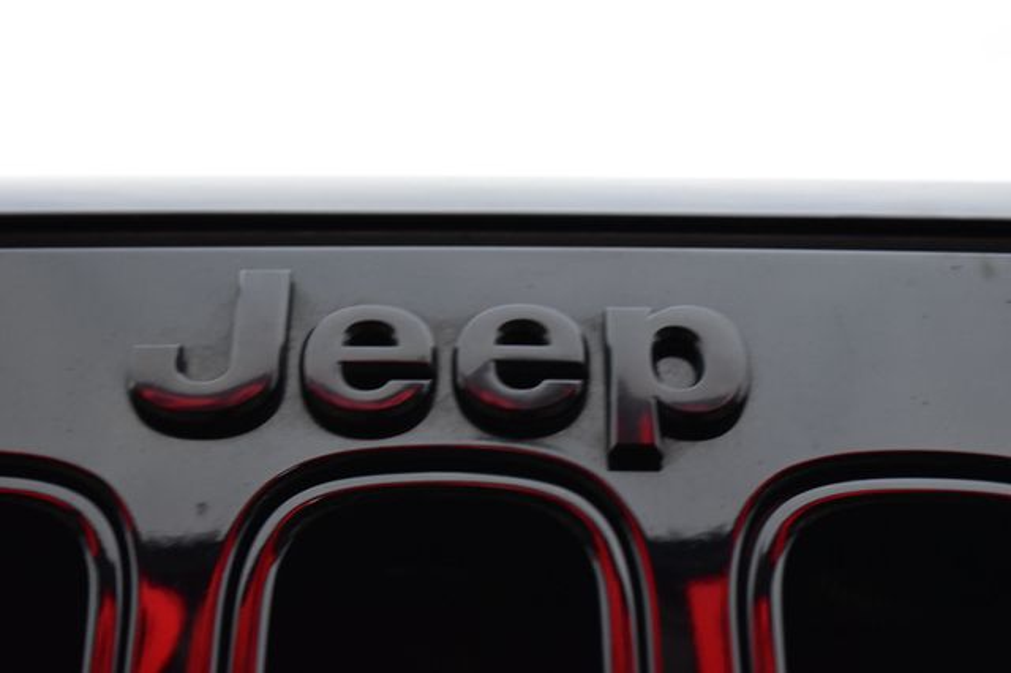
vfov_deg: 17.5
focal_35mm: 78
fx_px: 2189
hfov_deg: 26.0
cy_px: 336
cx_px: 506
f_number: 5.6
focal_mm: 52
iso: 1600
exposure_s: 1/15
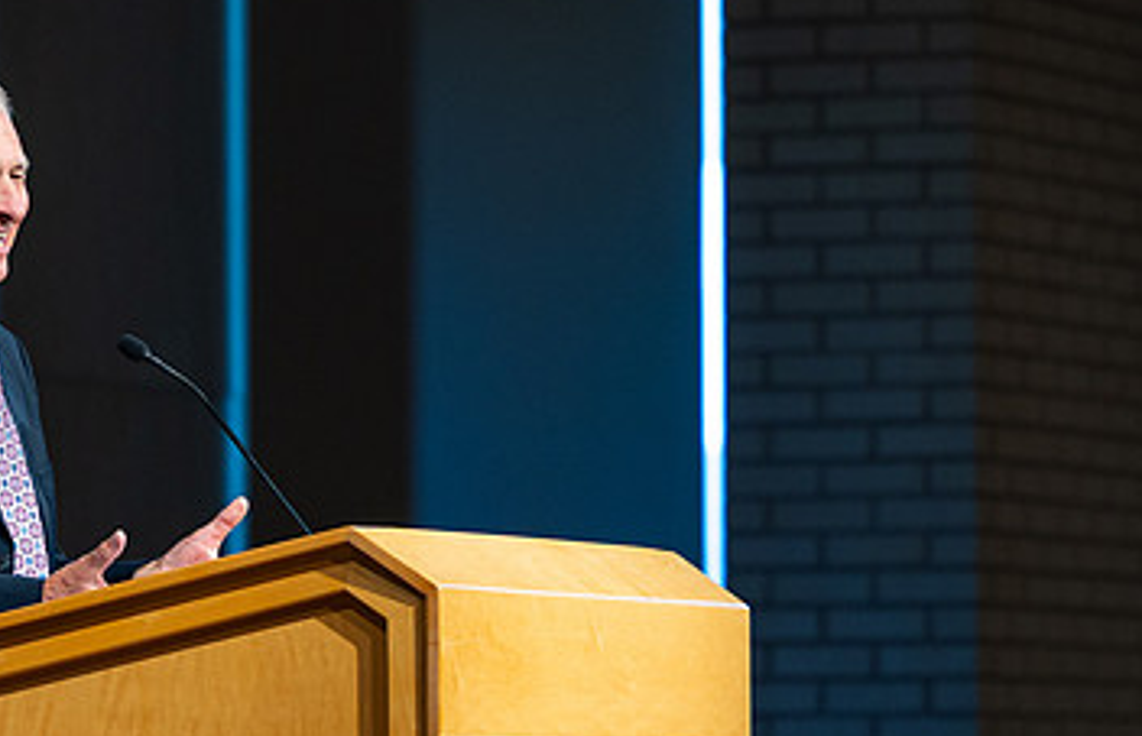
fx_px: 11997
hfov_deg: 5.5
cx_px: 531
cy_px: 214
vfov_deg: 3.5
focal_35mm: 382
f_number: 2.8
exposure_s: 1/200
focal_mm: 145
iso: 400
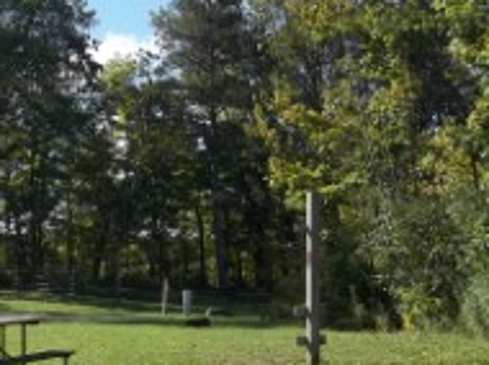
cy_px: 387
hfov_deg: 26.0
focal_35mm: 73
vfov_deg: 19.4
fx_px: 1030
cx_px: 71
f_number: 8.9
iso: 80
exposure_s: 1/125
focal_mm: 4.9
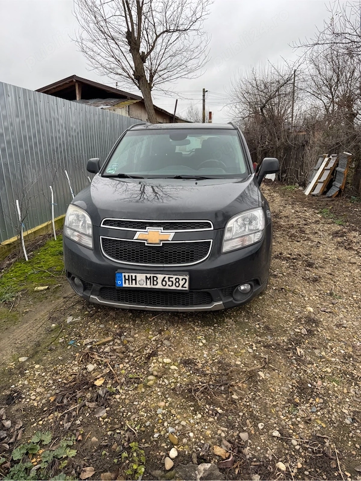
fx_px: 334
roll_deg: +1.1
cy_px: 240
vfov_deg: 71.6
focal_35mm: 24
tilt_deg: -16.5
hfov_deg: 56.8
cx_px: 180
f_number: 1.78
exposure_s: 1/264
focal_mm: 6.76
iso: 64
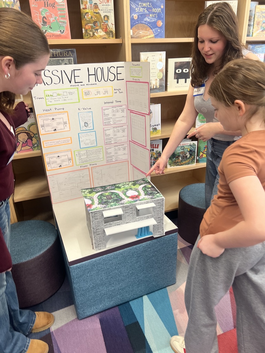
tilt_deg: -23.1
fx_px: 265
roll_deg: +4.2
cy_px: 176
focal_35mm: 26
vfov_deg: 67.3
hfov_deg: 53.1
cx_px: 132
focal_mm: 5.7
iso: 80
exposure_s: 1/60
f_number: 1.5
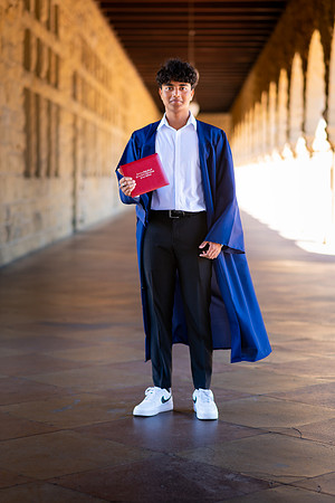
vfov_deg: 23.9
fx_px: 1186
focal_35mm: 85
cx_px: 168
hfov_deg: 16.1
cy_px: 252
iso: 64
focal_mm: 85
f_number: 2.5
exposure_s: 1/200
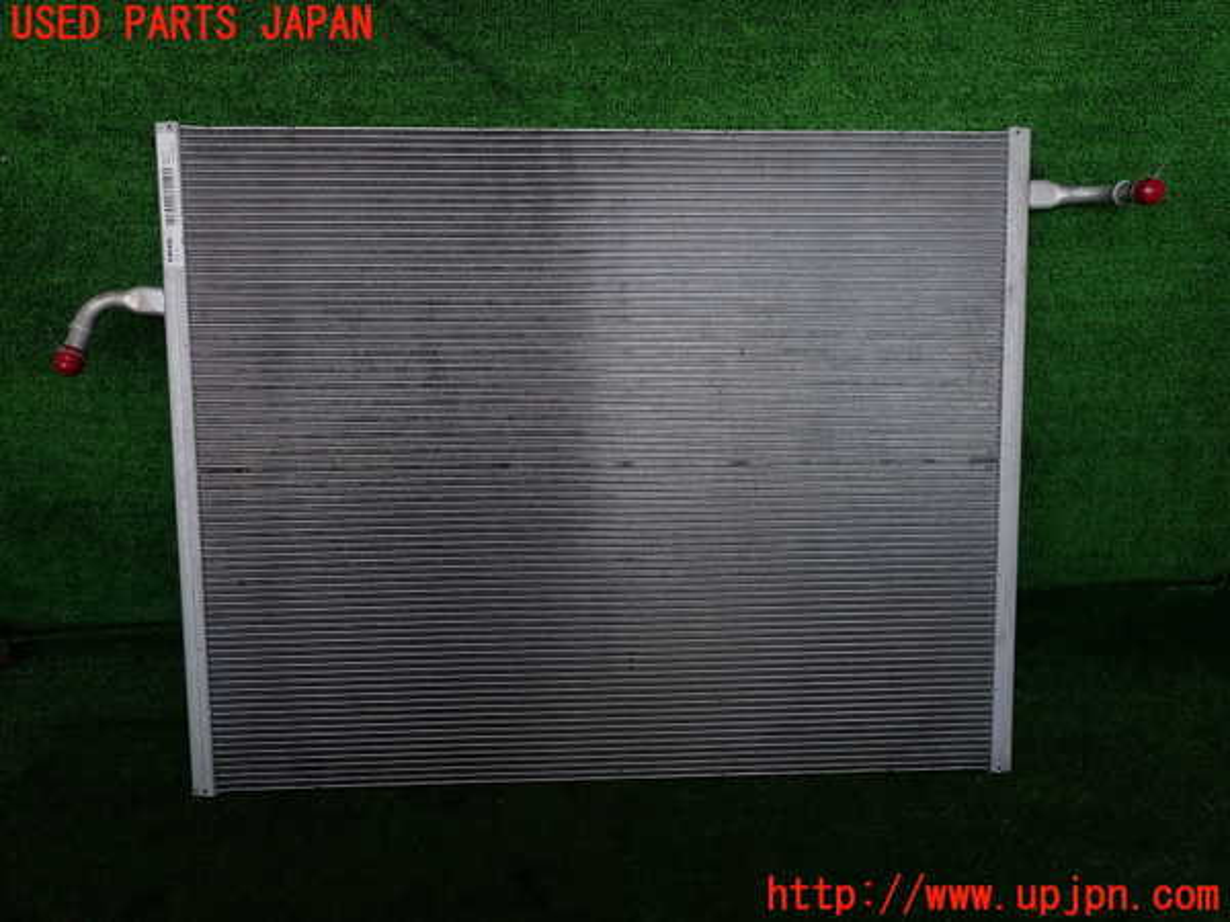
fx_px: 888
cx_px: 615
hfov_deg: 69.4
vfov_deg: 54.9
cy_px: 461
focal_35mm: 25
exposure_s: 1/100
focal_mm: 4.5
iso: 100
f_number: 2.8
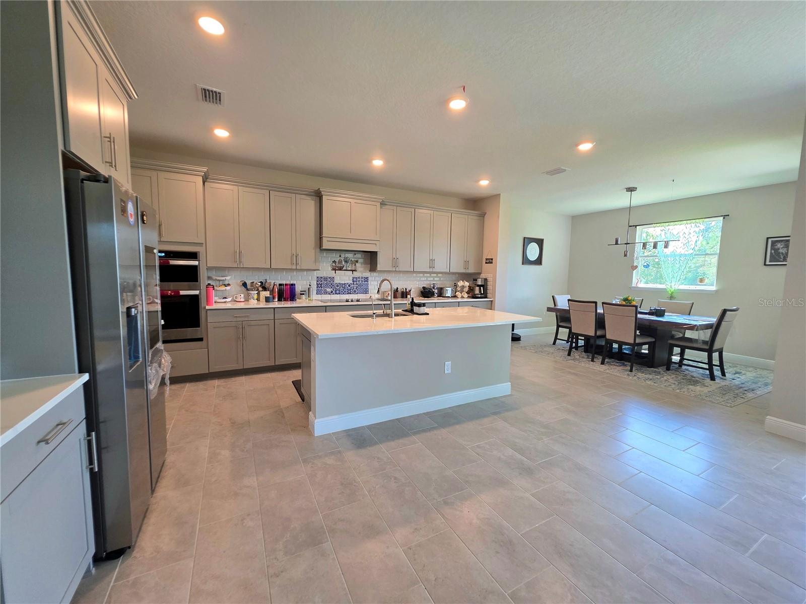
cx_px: 403
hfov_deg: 106.2
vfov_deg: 89.9
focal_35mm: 13
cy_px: 302
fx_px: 303
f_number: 1.9
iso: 160
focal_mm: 2.2
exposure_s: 1/120
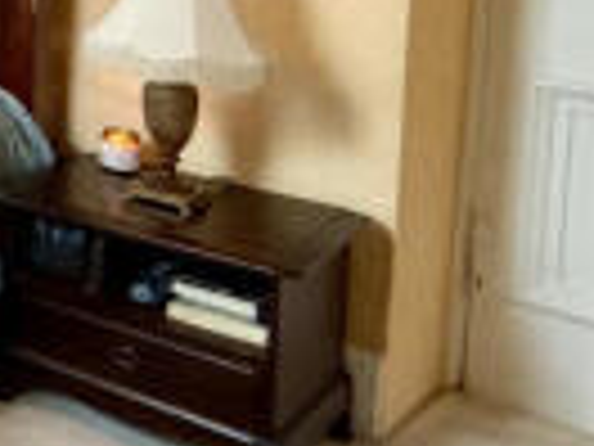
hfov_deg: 17.1
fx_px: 1064
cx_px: -709
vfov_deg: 21.6
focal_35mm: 62
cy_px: -119
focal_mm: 2.22
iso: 320
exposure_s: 1/50
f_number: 2.2
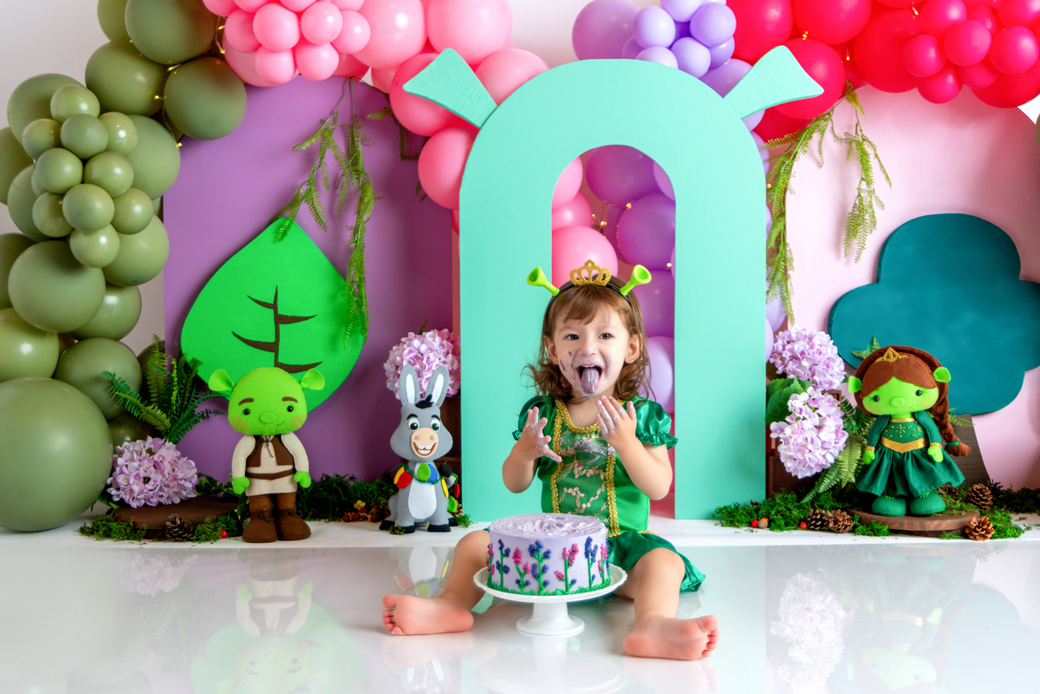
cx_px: 520
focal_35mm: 42
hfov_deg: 46.4
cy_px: 347
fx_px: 1213
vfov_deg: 31.9
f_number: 4.5
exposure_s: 1/125
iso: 200
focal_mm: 42
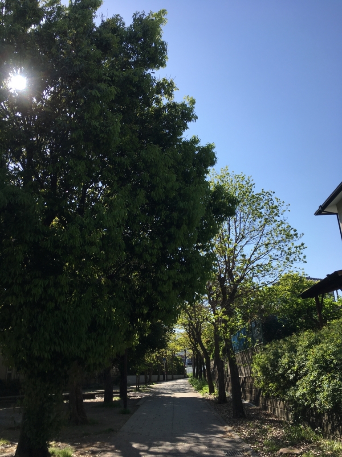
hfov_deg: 48.2
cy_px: 228
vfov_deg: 61.7
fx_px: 382
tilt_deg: +20.3
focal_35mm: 29
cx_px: 171
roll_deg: +2.8
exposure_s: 1/1570
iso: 25
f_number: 2.2
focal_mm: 4.15
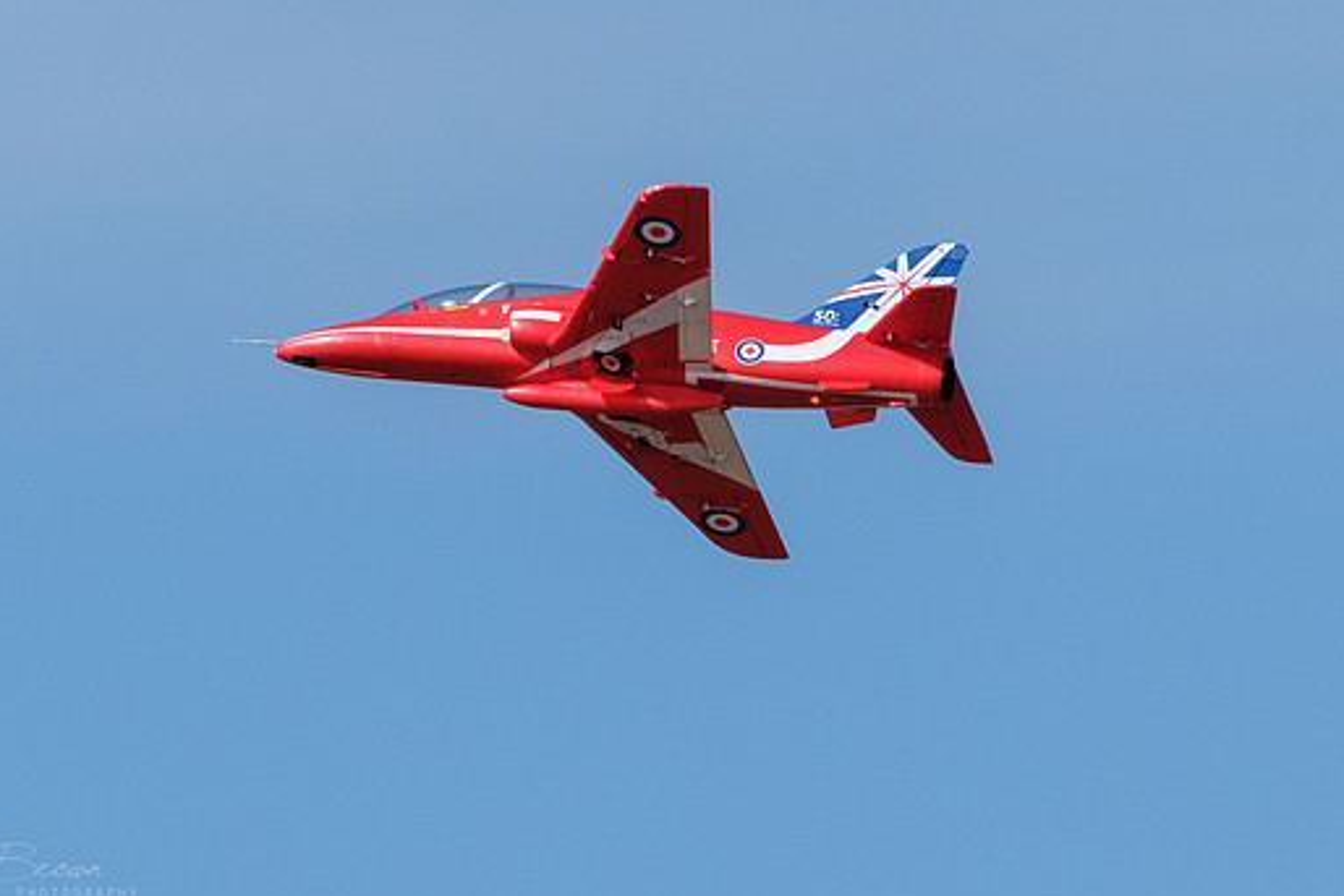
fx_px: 40814
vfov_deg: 1.3
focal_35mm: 1093
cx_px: 800
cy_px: 753
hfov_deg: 1.9
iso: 200
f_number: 8
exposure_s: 1/800
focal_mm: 300
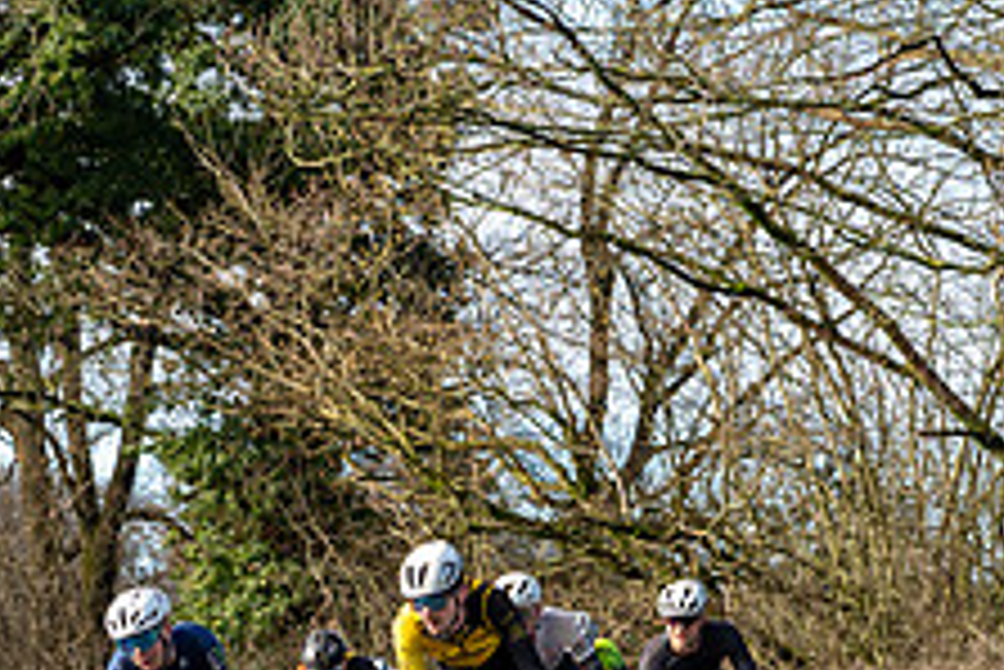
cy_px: 834
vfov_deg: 7.5
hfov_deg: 11.2
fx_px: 5079
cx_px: 185
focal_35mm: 182
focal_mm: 70
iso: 400
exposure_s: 1/1000
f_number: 4
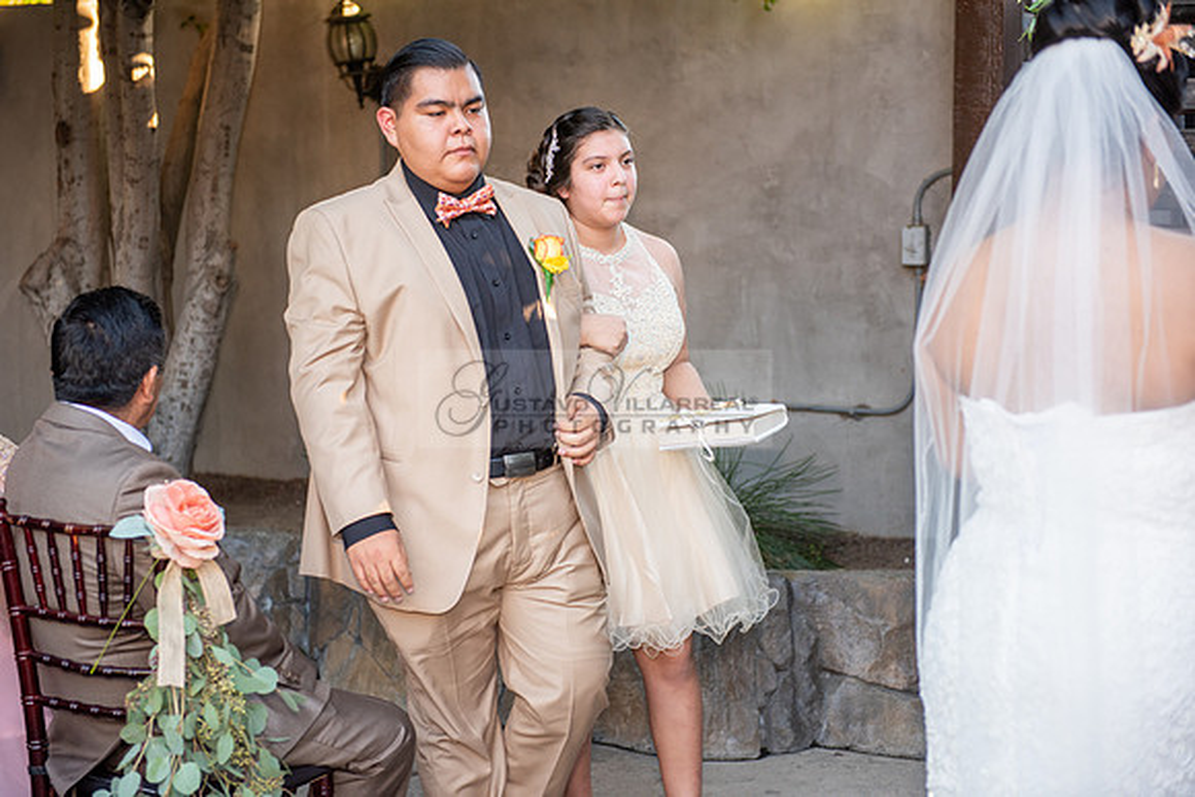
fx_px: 2324
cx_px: 598
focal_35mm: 70
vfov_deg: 19.5
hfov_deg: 28.8
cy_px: 398
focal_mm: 70
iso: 500
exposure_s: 1/250
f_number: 3.2
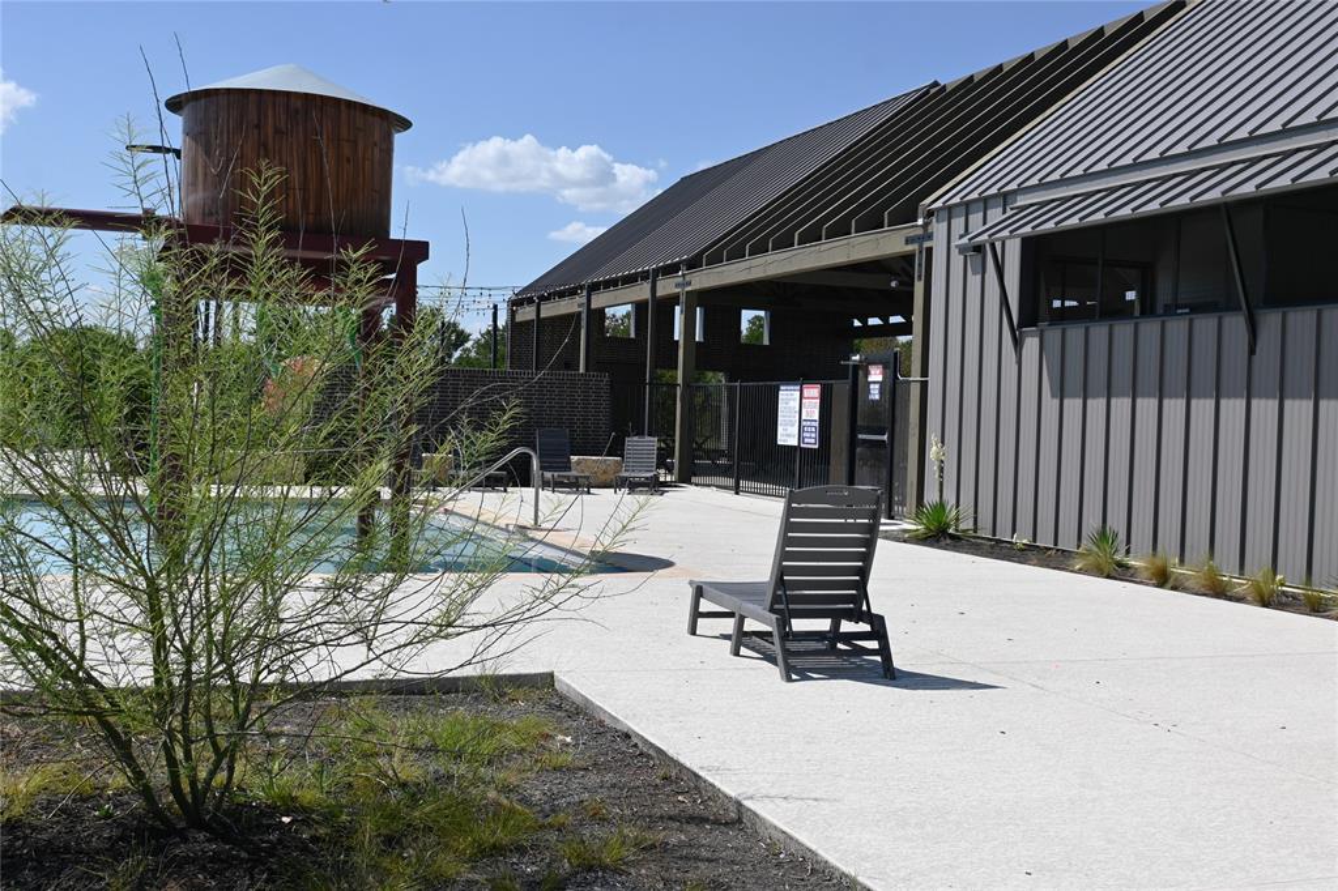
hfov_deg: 49.6
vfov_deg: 34.2
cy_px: 446
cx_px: 669
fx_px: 1449
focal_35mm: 39
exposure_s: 1/500
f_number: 8
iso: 100
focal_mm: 26
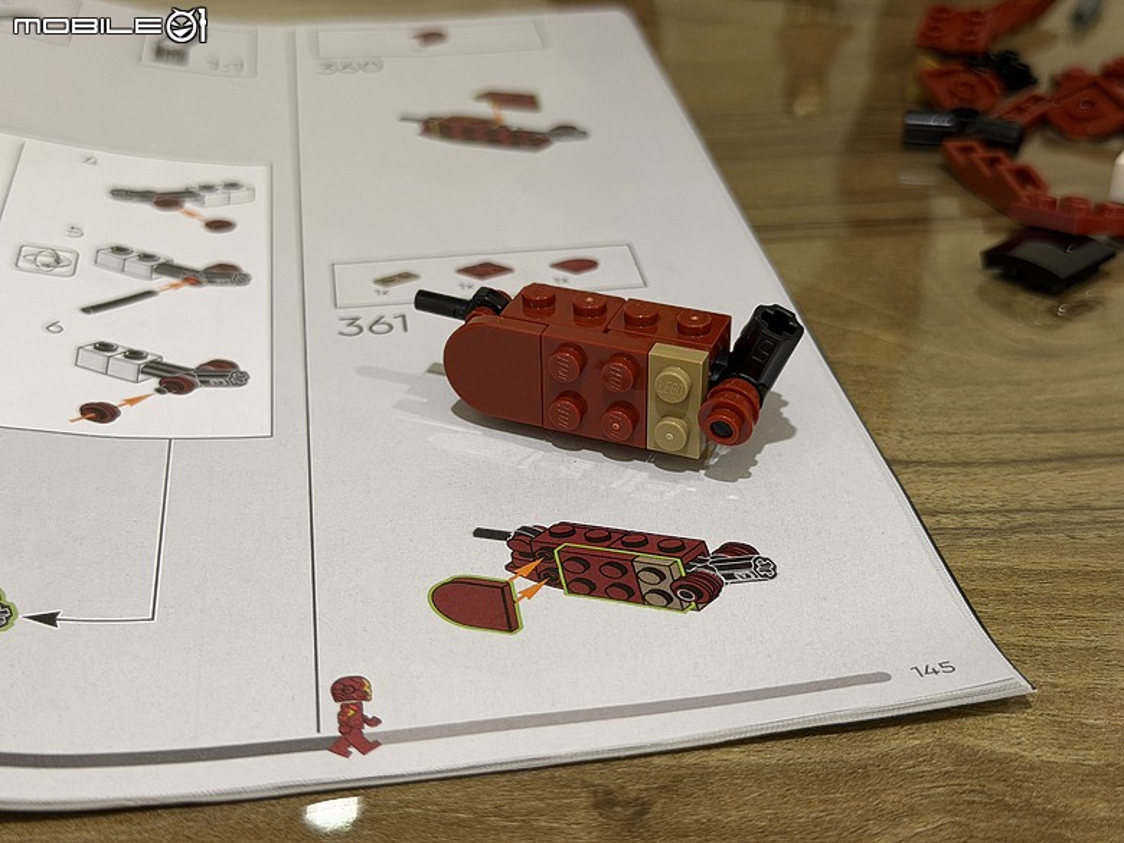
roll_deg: +0.3
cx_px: 562
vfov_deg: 30.3
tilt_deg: -31.8
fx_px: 1559
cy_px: 422
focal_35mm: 48
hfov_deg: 39.7
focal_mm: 6.76
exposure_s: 1/60
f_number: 1.78
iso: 200
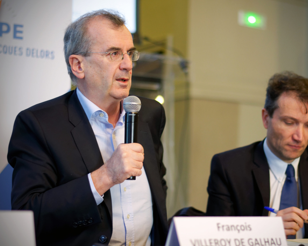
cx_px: 181
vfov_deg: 18.1
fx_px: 775
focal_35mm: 85
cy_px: 123
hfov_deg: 22.5
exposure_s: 1/40
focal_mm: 50
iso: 400
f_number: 2
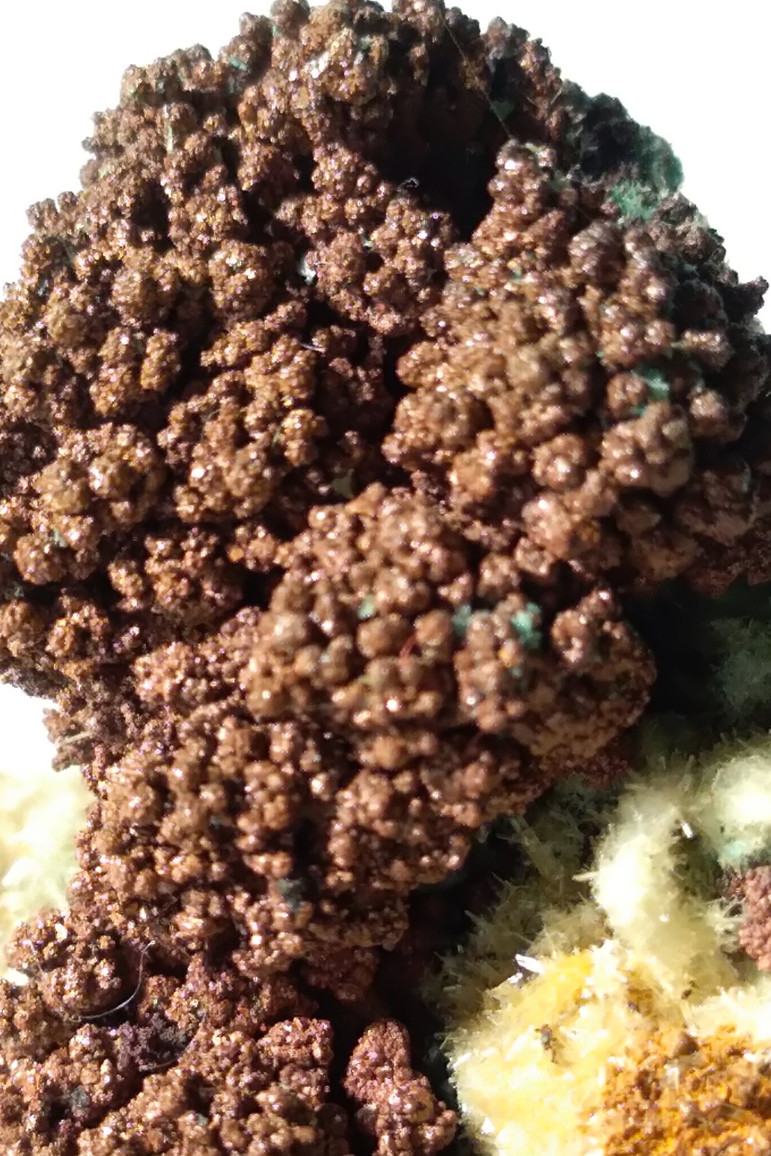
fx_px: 899
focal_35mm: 28
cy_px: 590
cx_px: 344
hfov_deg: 46.3
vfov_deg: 65.5
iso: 111
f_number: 2
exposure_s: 1/33.3
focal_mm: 3.54
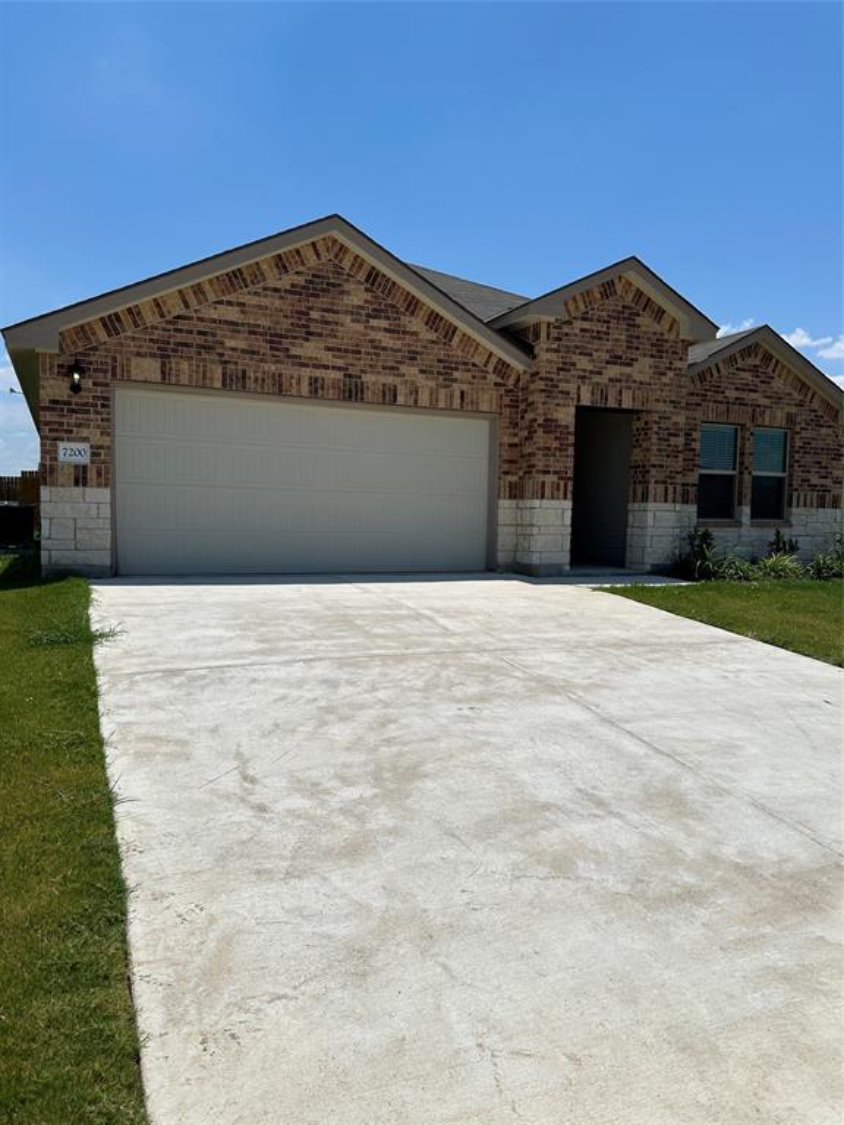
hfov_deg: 56.8
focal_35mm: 24
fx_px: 780
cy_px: 562
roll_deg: -2.3
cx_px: 422
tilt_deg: -2.9
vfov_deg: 71.6
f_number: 1.78
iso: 80
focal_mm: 6.86
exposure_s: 1/13699
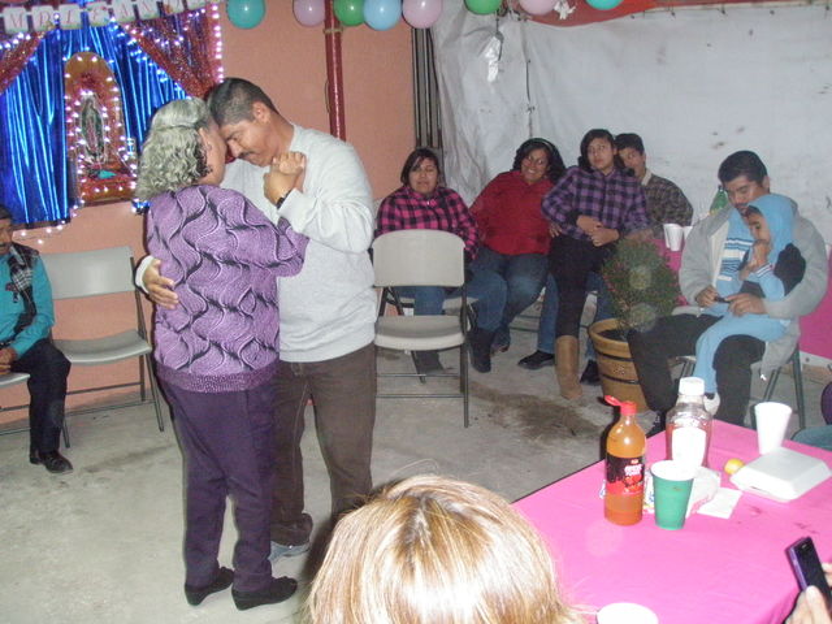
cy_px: 312
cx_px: 416
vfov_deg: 37.7
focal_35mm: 38
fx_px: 913
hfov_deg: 49.0
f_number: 3.5
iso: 800
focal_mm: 6.7
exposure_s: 1/30
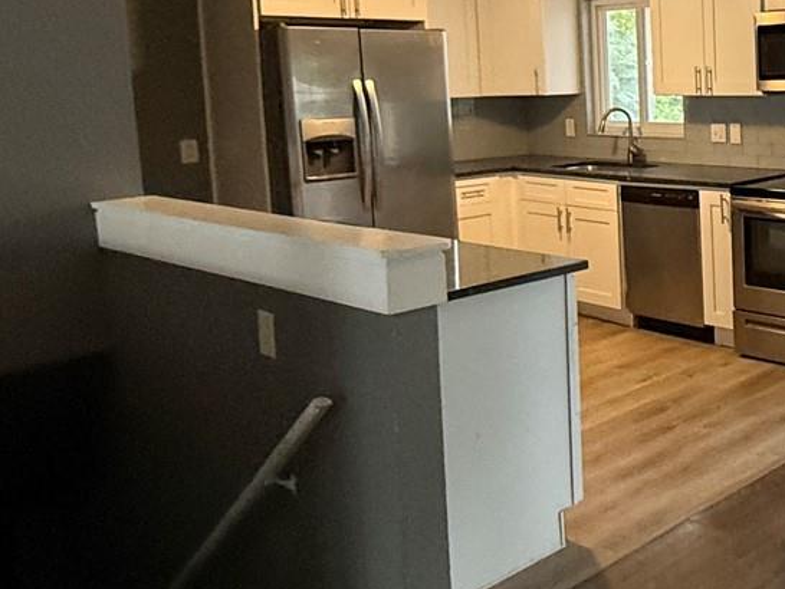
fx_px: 930
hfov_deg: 39.9
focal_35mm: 41
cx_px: 794
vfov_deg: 34.6
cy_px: 168
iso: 500
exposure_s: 1/60
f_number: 2.2
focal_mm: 2.22
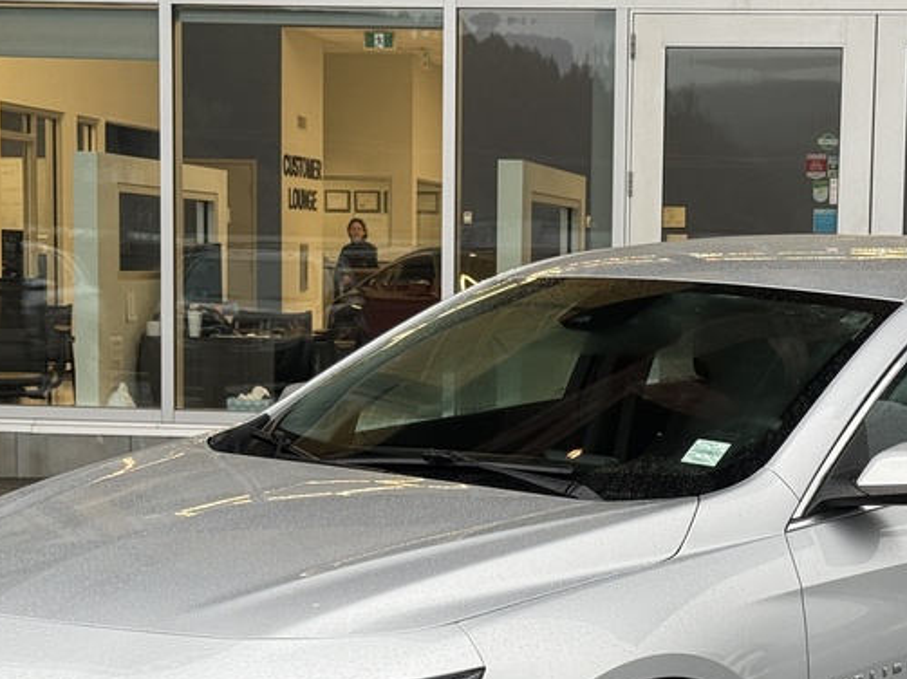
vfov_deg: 15.0
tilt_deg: -5.7
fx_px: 2567
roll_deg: -0.5
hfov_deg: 20.0
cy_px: 516
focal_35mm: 98
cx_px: 623
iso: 50
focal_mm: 6.76
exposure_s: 1/121
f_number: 1.78
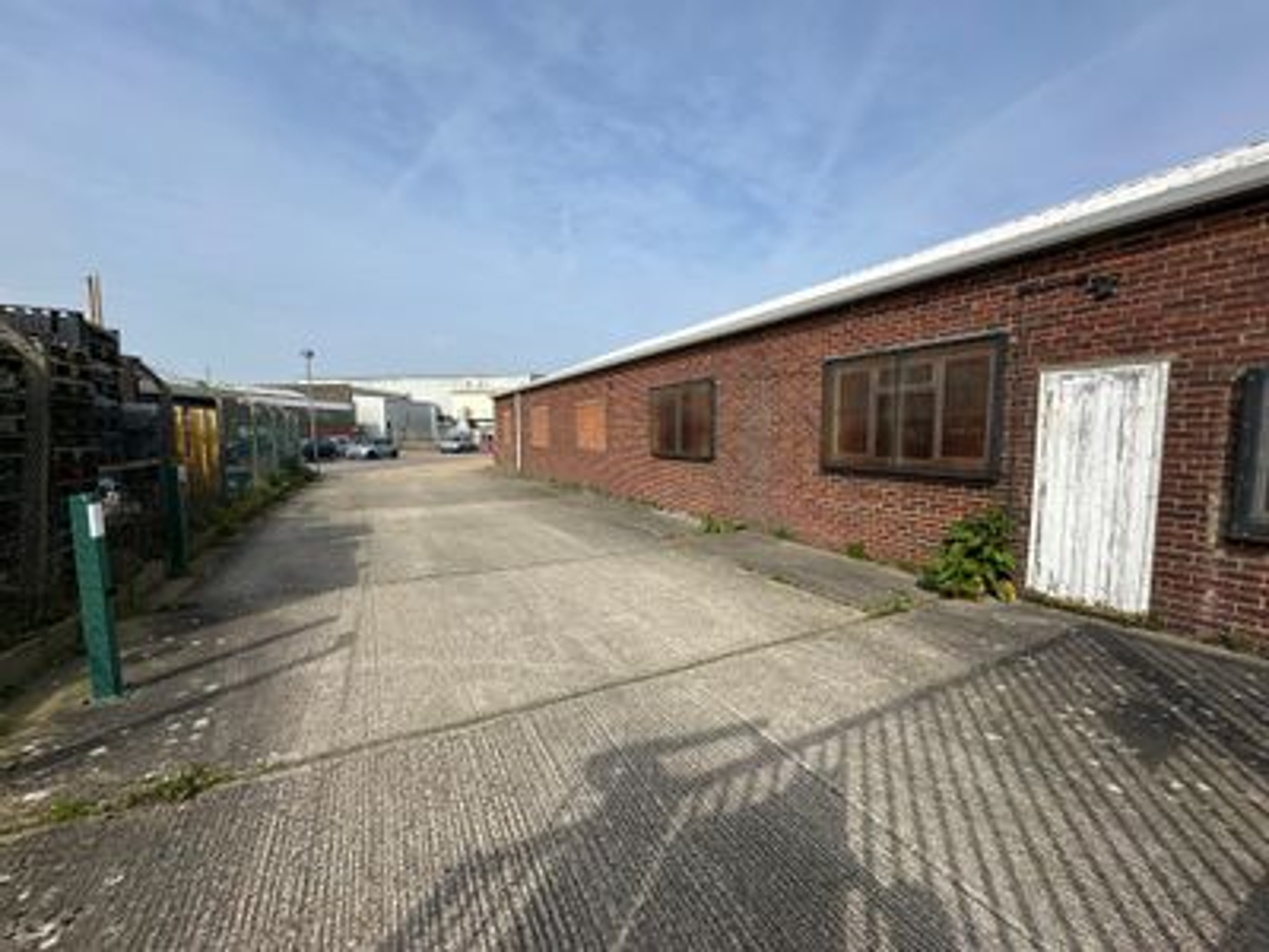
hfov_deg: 102.1
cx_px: 634
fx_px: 513
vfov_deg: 85.7
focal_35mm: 14
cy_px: 476
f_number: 2.2
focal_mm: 2.22
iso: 50
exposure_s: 1/2092
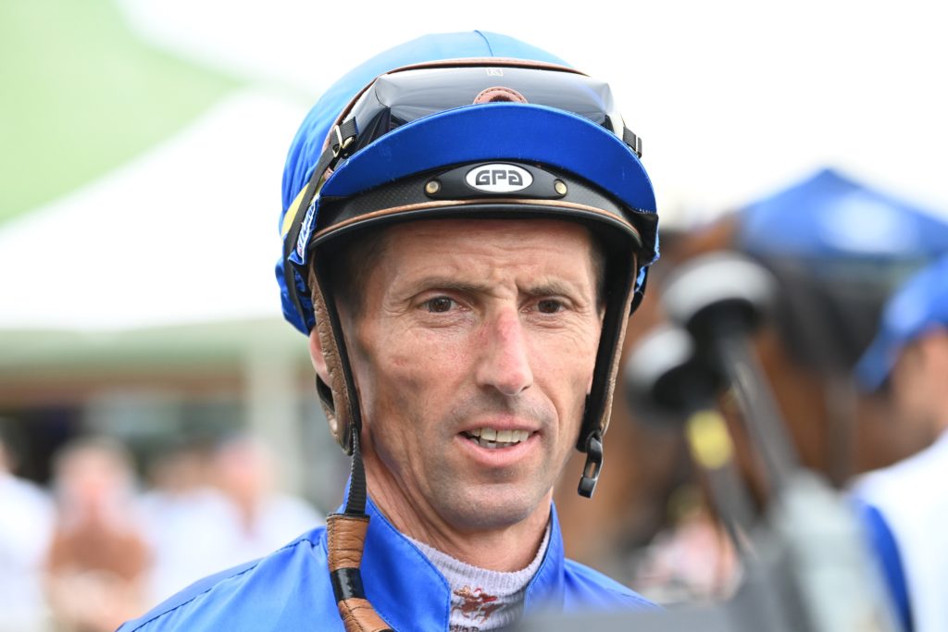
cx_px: 474
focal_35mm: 175
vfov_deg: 7.8
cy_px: 316
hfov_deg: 11.7
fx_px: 4609
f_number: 5
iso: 2500
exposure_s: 1/1250
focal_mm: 175
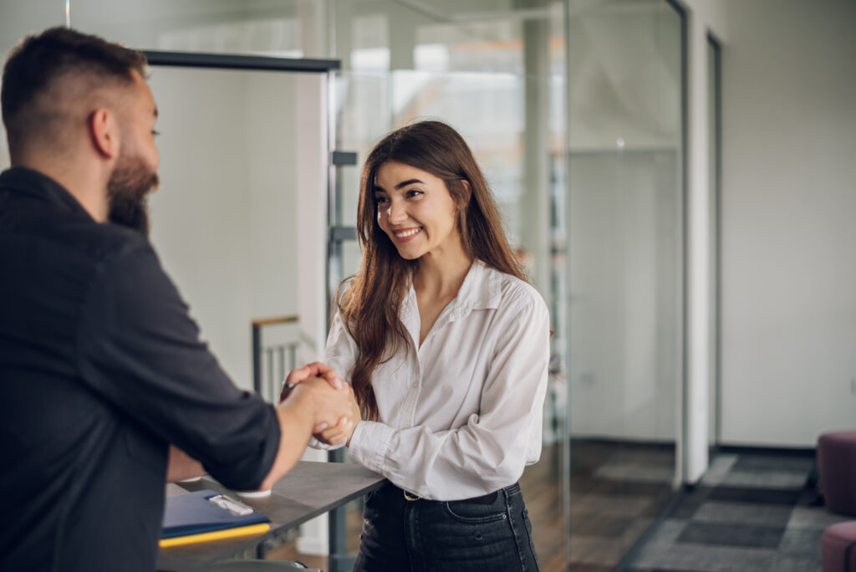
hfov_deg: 39.6
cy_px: 286
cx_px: 428
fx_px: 1190
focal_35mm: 50
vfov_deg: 27.0
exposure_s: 1/250
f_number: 1.8
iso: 250
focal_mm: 50
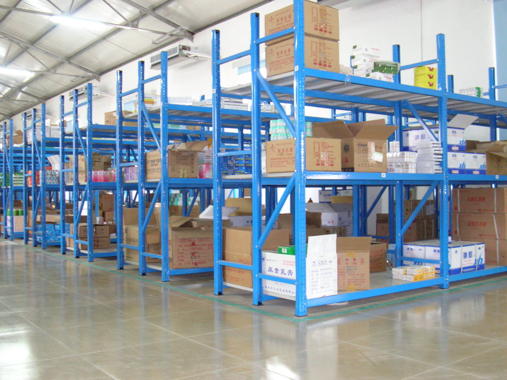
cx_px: 254
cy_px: 190
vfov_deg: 35.9
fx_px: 585
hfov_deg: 46.8
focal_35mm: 40
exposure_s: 1/7.1
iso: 200
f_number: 3
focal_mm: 6.6
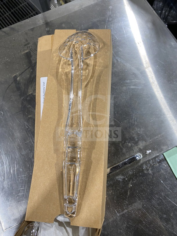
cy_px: 118
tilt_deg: -72.4
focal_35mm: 26
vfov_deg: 67.3
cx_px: 88
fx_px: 177
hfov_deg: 53.1
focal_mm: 4.25
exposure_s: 1/60
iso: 125
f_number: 1.8
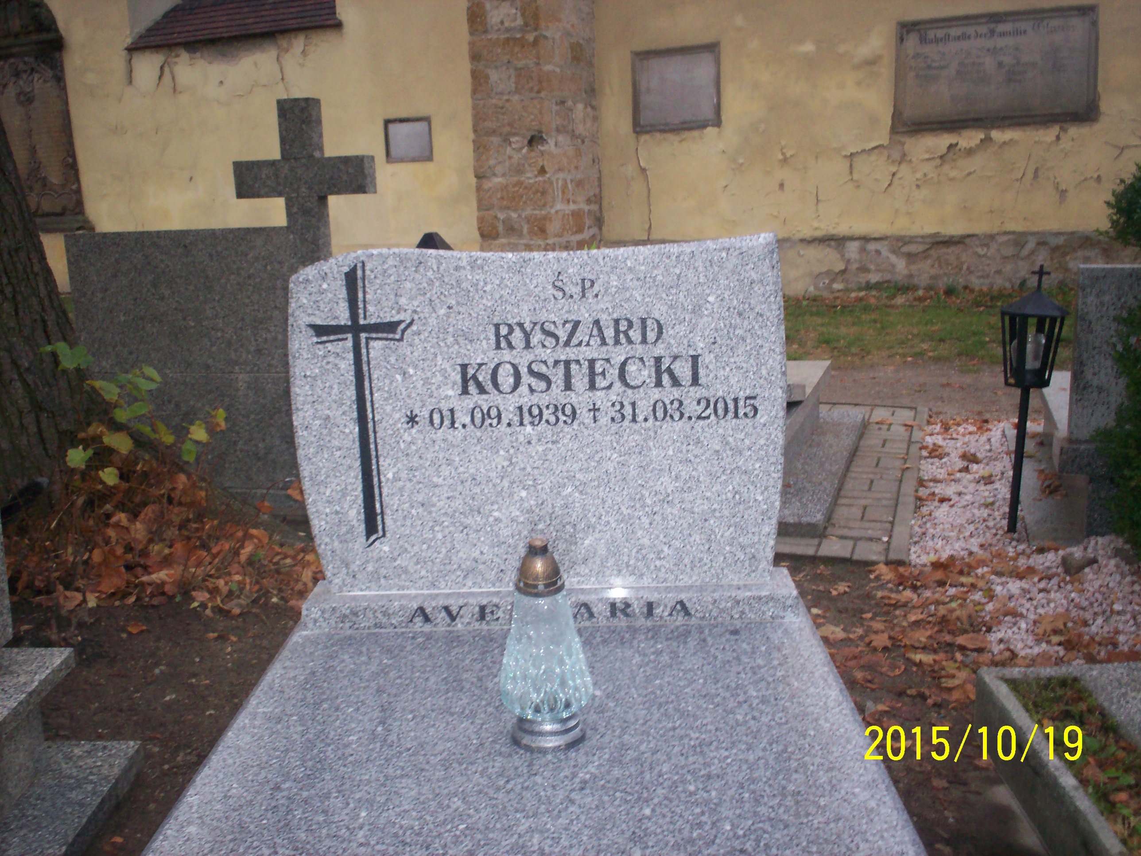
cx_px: 570
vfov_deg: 39.7
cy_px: 428
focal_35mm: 36
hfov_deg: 51.4
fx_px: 1187
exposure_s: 1/60
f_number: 4.5
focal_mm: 6
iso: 140
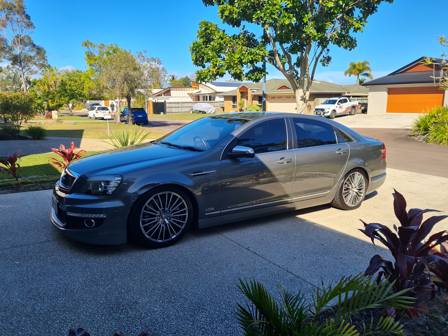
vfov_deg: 53.1
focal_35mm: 26
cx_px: 224
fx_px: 336
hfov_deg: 67.3
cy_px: 168
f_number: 1.8
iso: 50
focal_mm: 5.4
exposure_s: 1/1336
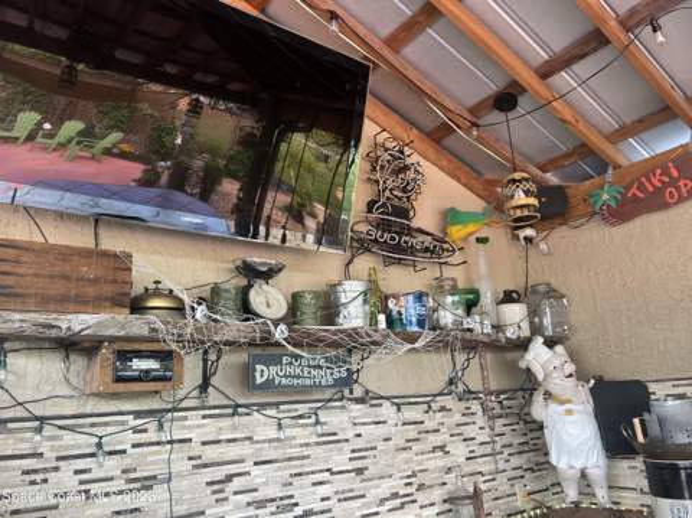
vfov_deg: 53.0
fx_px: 519
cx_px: 346
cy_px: 259
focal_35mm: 26
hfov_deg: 67.4
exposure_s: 1/117
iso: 125
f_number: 1.5
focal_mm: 5.7
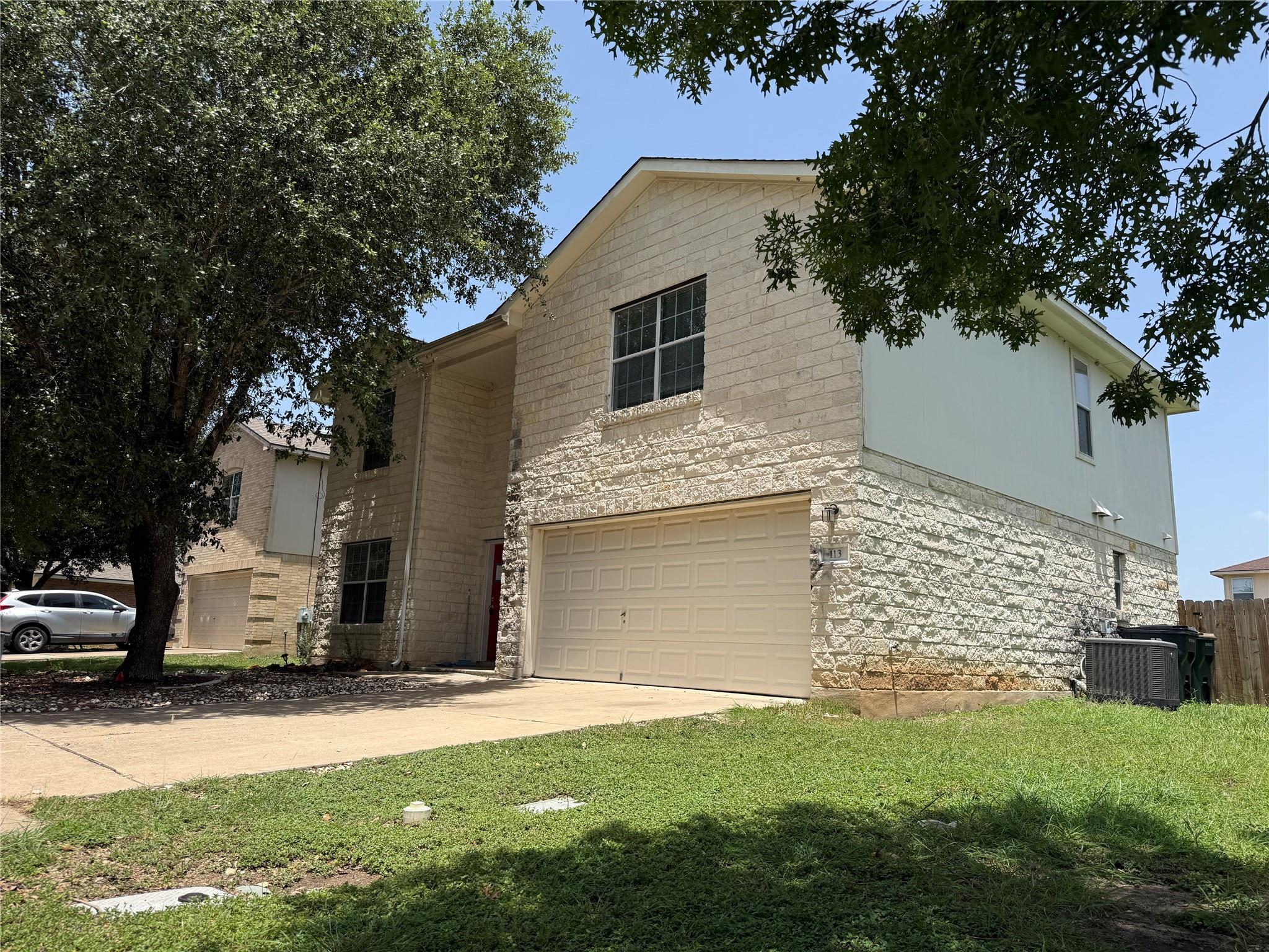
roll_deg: -2.9
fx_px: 880
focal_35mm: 24
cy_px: 476
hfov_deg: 71.6
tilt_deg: +11.2
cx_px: 634
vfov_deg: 56.8
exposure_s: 1/3425
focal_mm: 6.76
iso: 80
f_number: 1.78
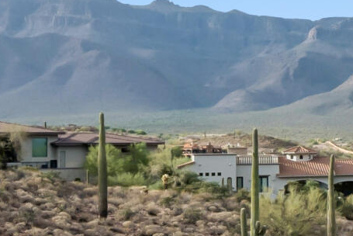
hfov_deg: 14.2
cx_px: 755
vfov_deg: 11.9
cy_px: 121
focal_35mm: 115
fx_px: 1131
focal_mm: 17.5
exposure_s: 1/1000
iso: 320
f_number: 8
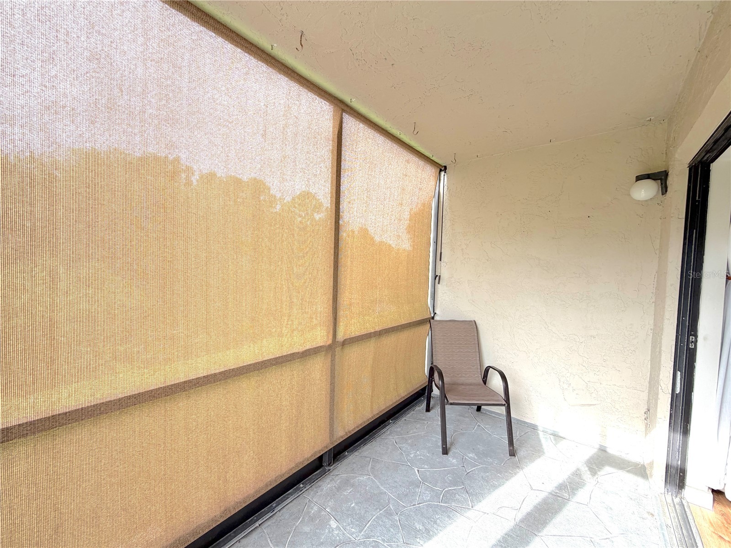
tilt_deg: -1.8
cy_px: 274
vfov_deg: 85.7
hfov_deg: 102.1
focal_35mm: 14
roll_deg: -2.1
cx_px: 366
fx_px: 296
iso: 50
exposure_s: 1/121
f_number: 2.2
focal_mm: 2.22
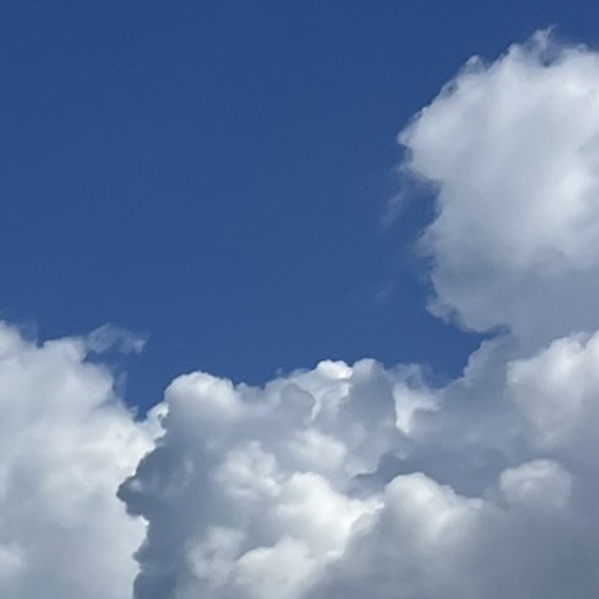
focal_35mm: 132
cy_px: 1220
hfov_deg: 11.6
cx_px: -690
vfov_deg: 11.8
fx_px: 2584
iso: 50
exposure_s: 1/14286
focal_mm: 5.7
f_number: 1.5
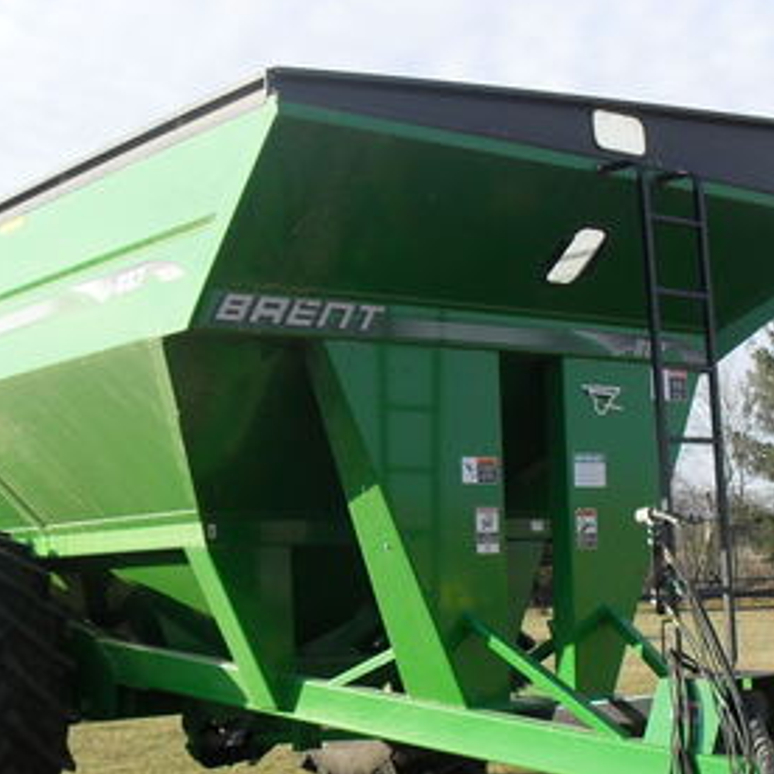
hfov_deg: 28.2
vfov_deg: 27.8
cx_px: 373
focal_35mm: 61
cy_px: 564
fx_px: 1543
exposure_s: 1/500
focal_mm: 6.3
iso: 100
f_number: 3.2
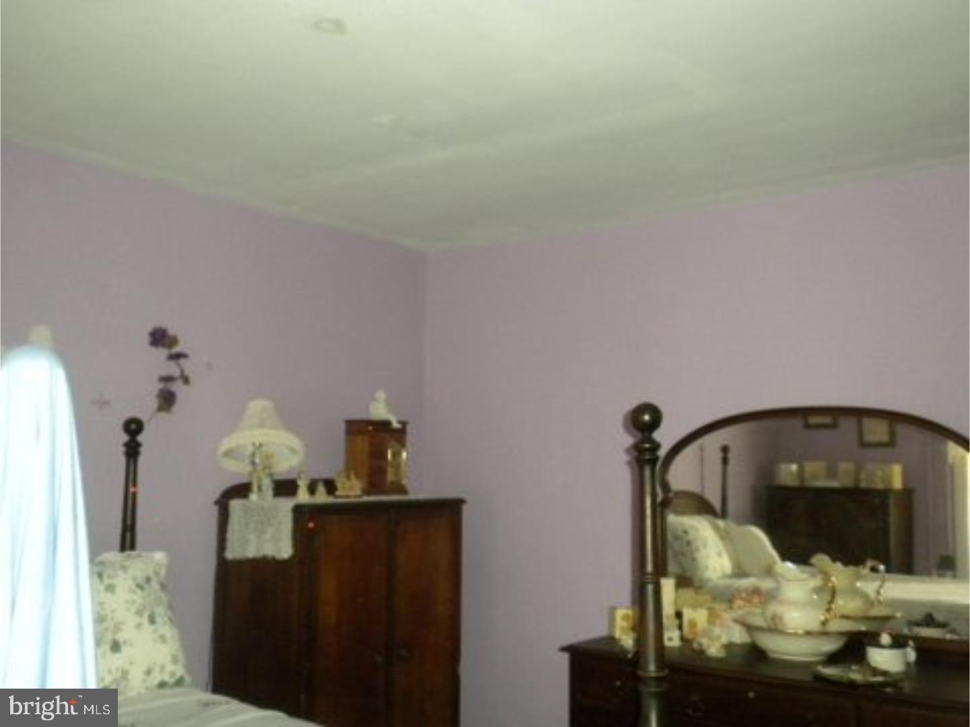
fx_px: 1037
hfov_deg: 50.1
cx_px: 485
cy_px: 364
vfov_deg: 38.7
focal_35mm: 37
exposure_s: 1/30
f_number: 3.5
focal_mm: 6.6
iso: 400
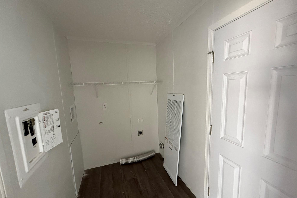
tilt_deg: -8.6
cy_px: 103
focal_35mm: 15
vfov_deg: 77.3
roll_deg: +2.9
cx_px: 149
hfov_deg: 100.4
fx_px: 124
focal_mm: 2.22
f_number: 2.2
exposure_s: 1/60
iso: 640
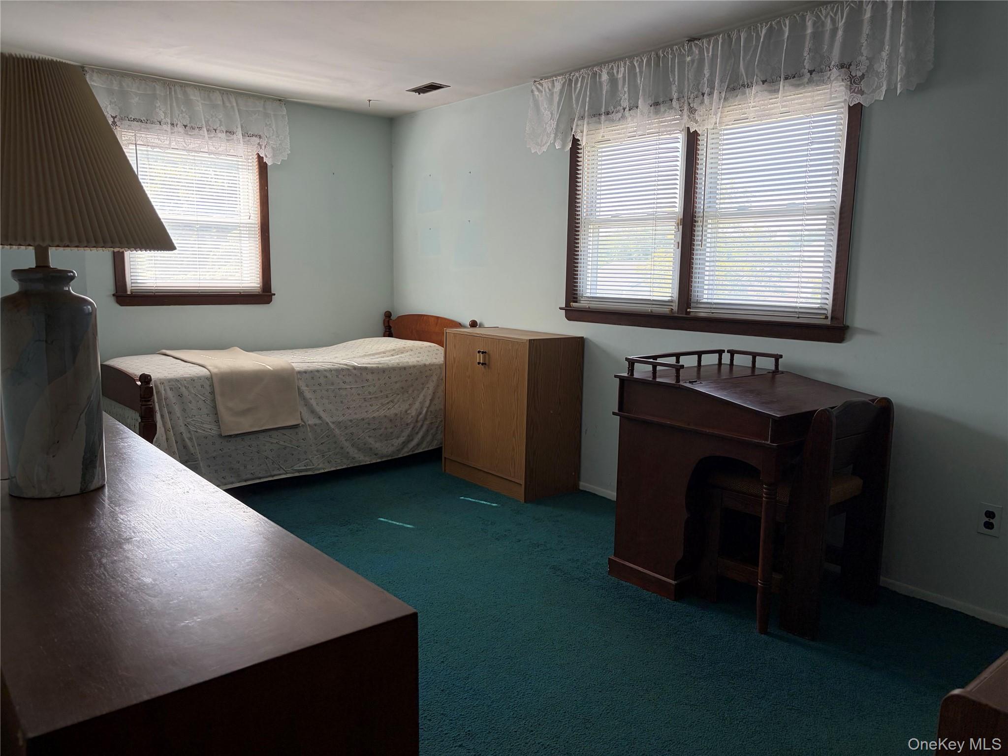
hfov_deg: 67.3
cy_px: 378
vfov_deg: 53.1
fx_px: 757
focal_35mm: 26
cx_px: 504
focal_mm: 5.96
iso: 125
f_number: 1.6
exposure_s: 1/186
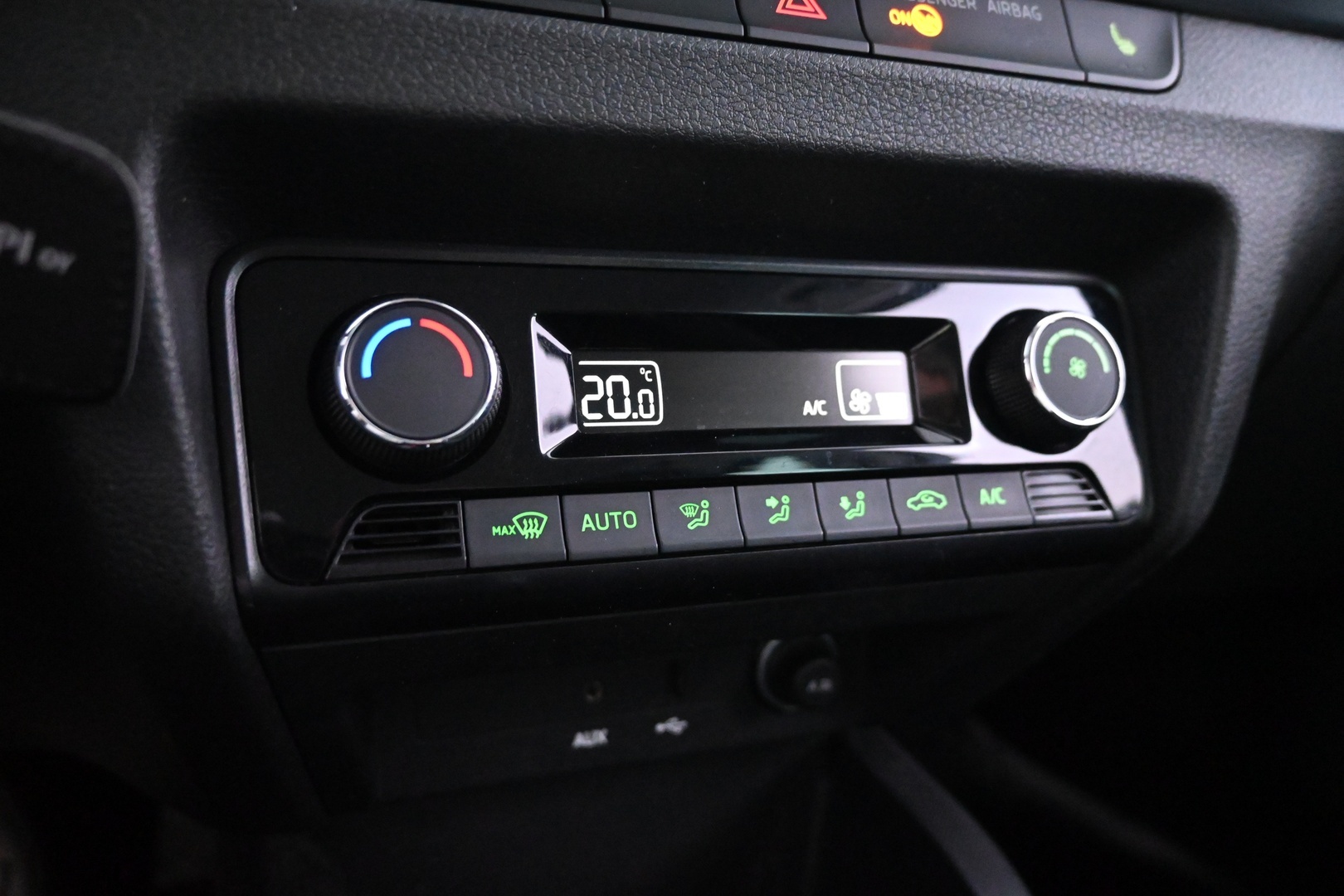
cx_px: 672
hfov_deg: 68.9
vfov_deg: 49.1
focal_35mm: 26
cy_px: 448
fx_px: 980
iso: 9000
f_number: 3.5
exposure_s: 1/30
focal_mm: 17.5
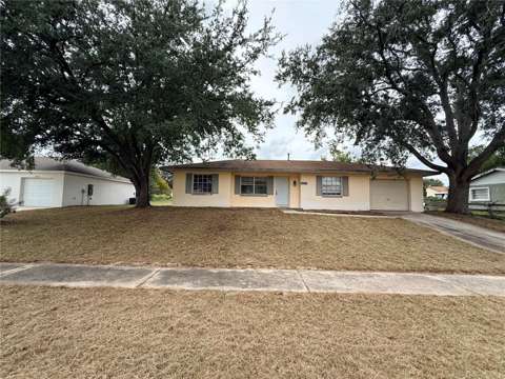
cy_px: 190
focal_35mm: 14
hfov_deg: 102.1
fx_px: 204
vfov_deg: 85.7
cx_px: 252
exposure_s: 1/970
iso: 50
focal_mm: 2.22
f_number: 2.2
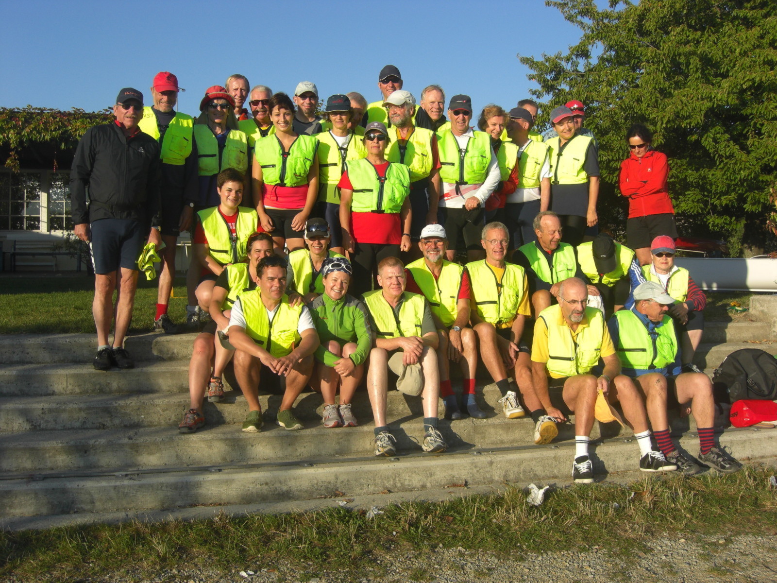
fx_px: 853
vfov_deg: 37.7
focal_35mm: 38
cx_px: 388
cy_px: 292
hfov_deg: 49.0
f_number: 4
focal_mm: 7.9
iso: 80
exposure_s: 1/640
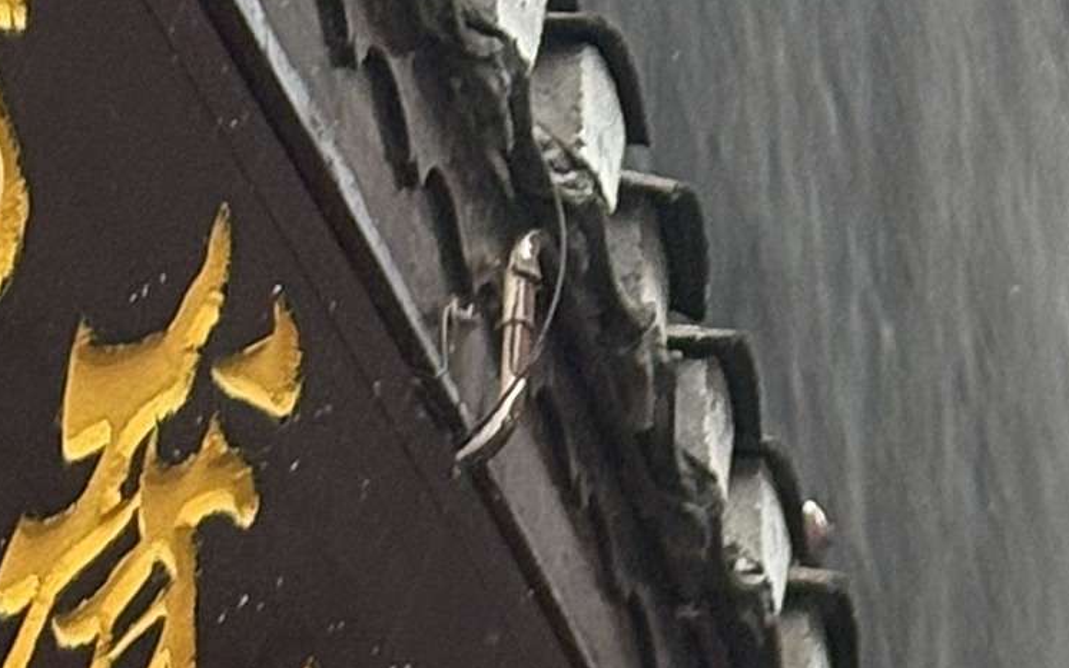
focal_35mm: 295
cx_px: 2035
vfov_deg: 4.2
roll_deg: +0.6
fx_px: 8595
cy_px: 2436
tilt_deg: +10.5
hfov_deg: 6.9
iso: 50
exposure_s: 1/76
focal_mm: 5.96
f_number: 1.6
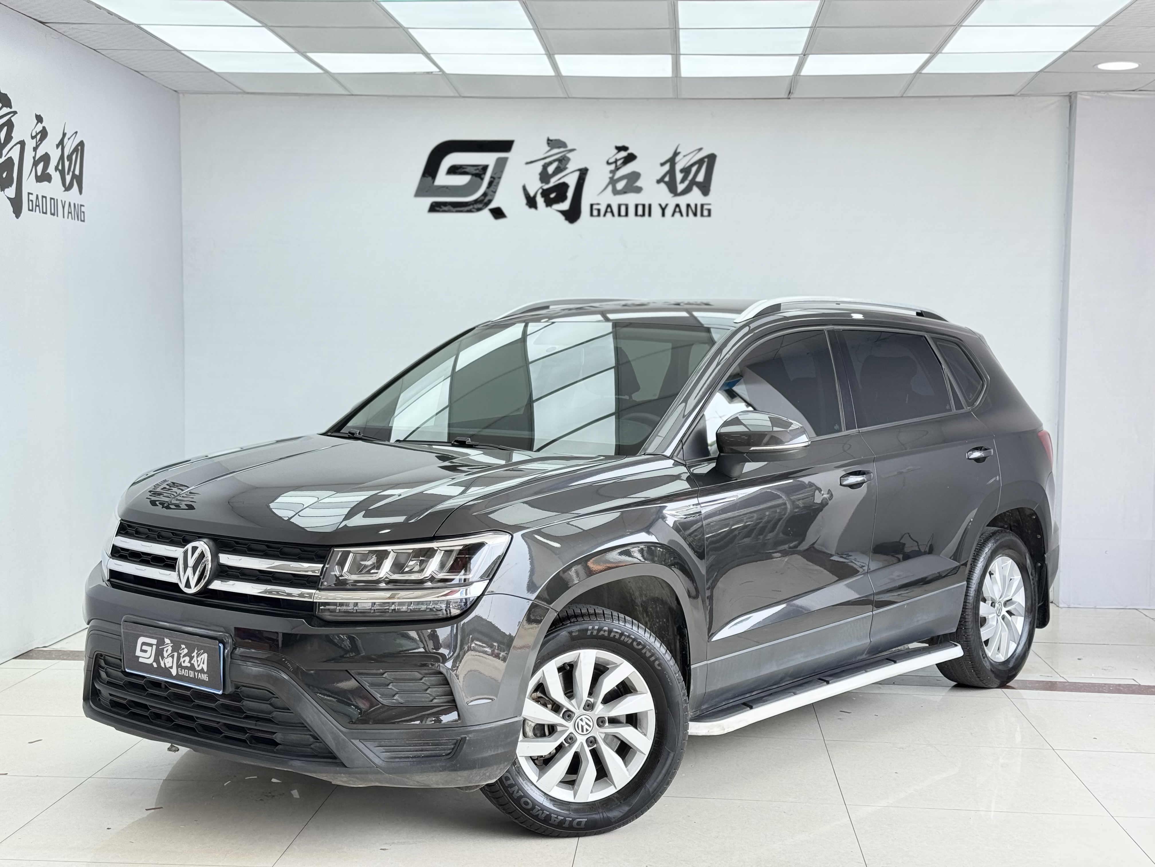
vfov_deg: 30.3
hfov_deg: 39.7
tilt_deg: -3.3
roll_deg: -0.8
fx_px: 1602
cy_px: 434
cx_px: 578
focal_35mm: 48
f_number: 1.78
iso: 64
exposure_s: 1/407
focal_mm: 6.76
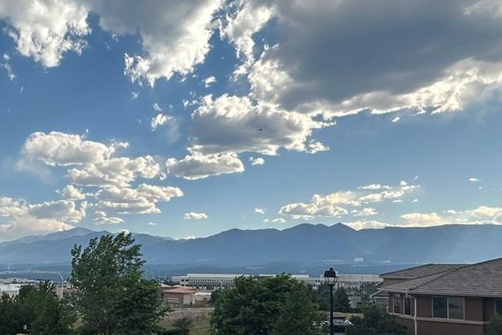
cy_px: 246
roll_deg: -0.5
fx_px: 530
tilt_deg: +3.2
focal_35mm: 38
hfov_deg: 46.7
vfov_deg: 34.4
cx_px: 70
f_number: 2.2
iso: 50
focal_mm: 2.22
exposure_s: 1/1689
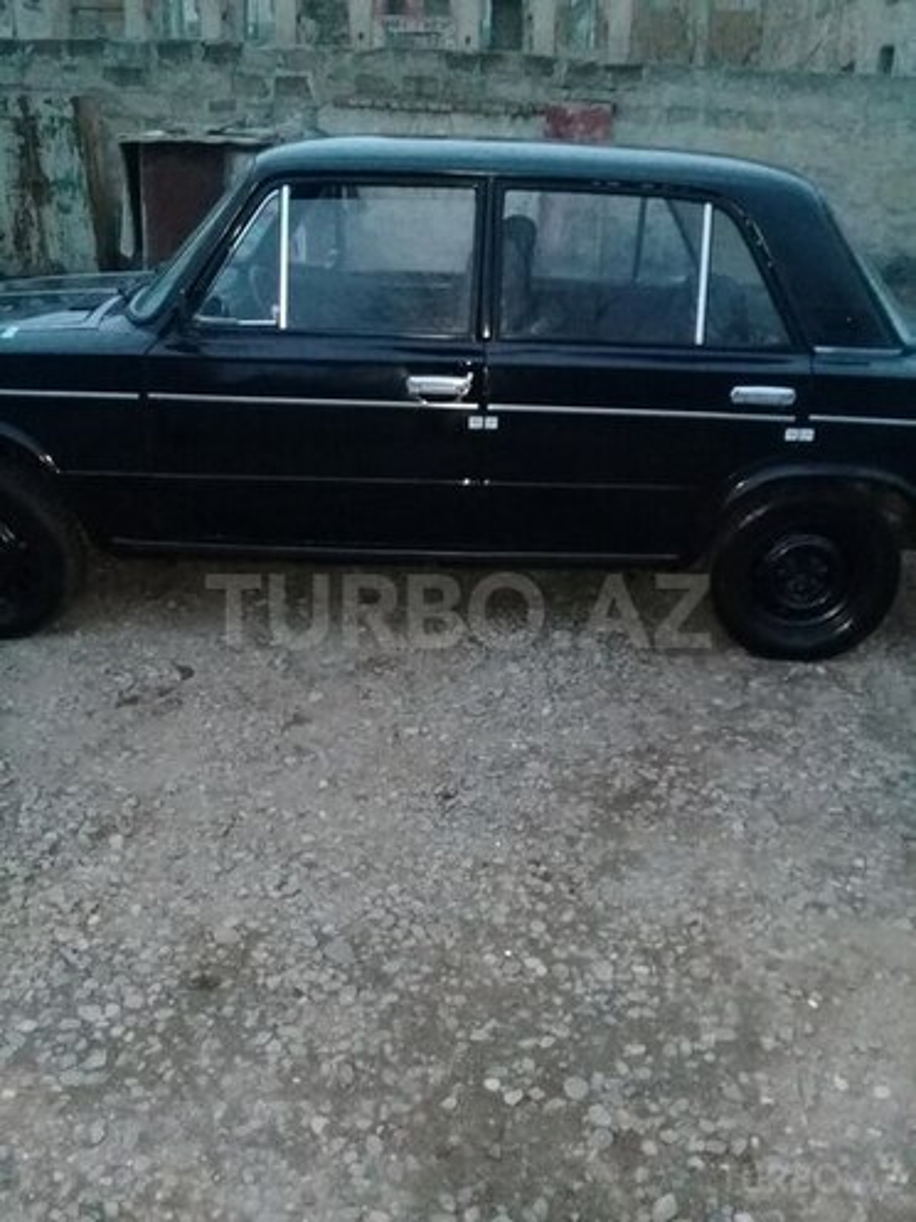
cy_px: 611
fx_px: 1094
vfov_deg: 58.4
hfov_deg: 45.4
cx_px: 458
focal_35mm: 31
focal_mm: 3.3
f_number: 2.2
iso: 640
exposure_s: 1/15
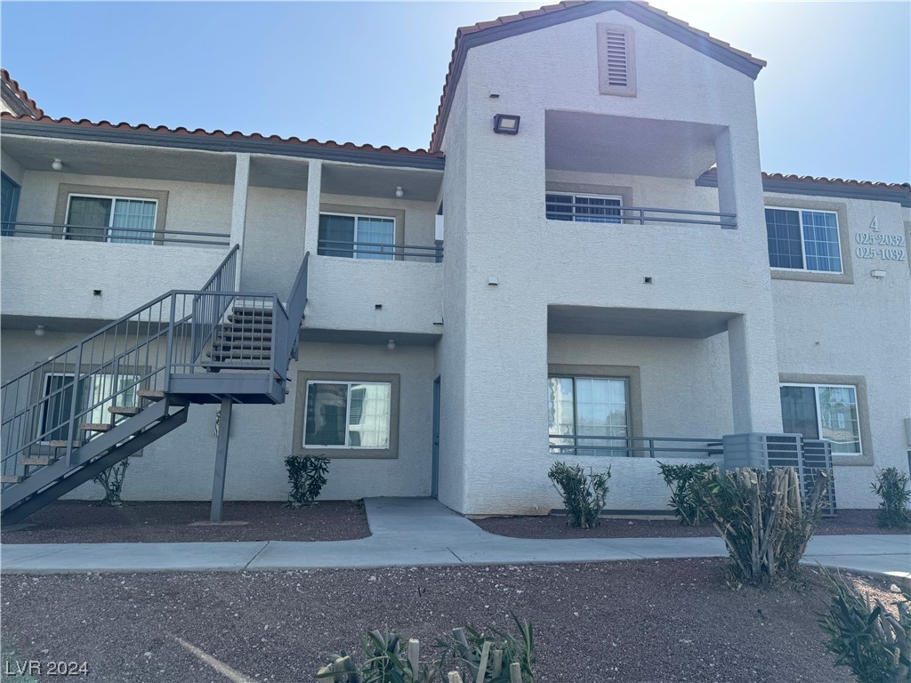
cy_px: 342
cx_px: 456
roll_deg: -1.1
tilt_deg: +11.3
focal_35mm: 24
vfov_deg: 56.8
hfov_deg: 71.6
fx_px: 632
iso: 80
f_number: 1.78
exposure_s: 1/3096
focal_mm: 6.86
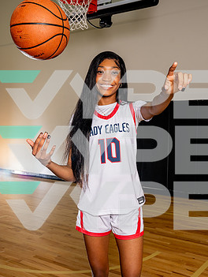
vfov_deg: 45.7
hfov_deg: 35.2
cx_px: 111
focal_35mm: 41
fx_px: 328
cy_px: 151
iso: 640
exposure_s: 1/200
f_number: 7.1
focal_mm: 33.3
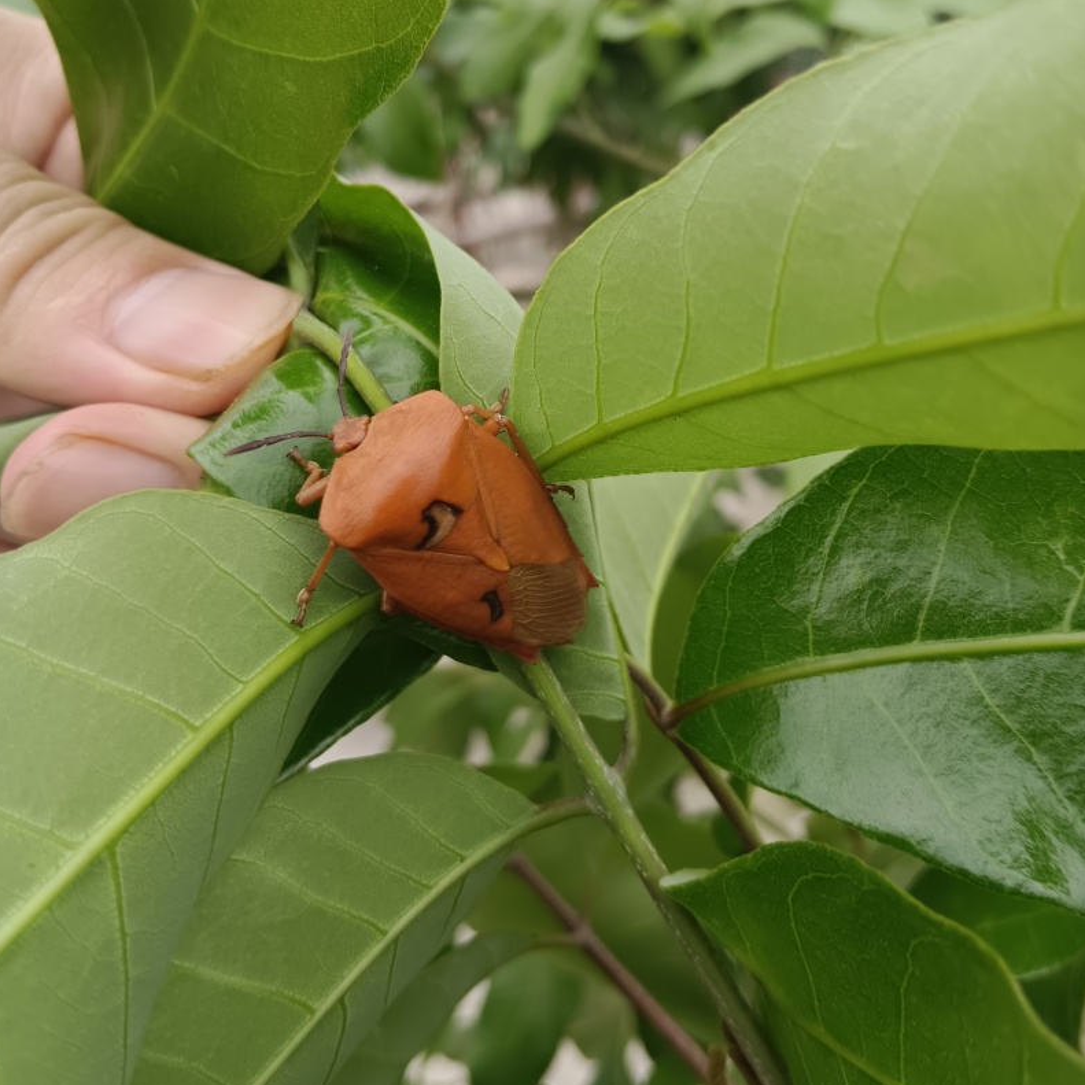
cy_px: 442
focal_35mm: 31
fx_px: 1099
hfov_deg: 52.5
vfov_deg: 52.2
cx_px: 540
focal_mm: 3.96
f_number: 1.8
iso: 100
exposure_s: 1/150
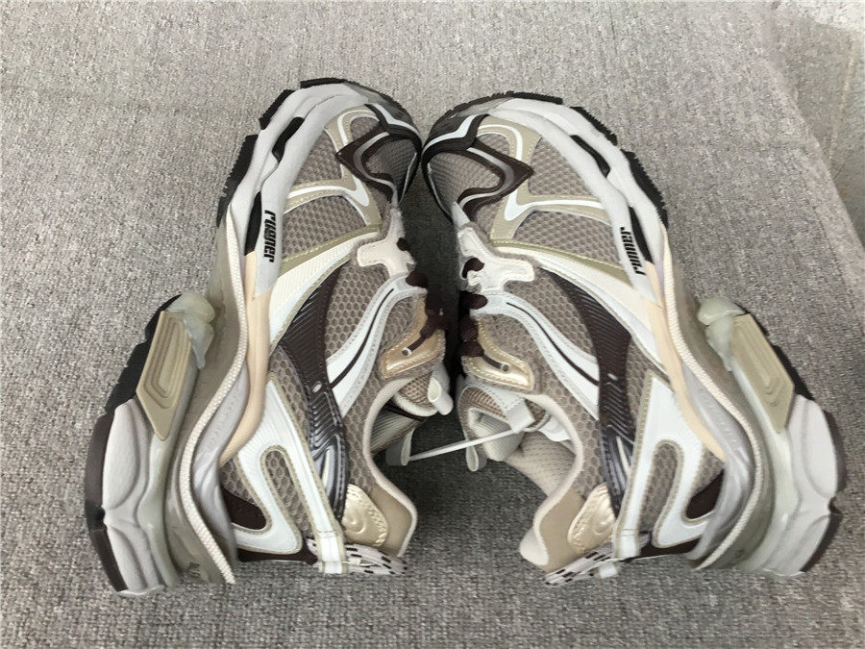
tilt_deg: -53.4
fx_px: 775
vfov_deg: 45.4
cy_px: 324
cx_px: 432
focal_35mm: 31
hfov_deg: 58.4
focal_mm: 3.3
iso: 32
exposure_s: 1/33
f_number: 2.4
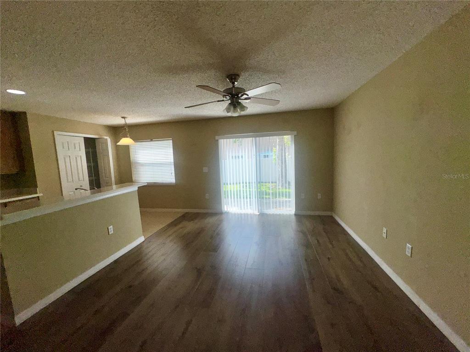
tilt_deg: -6.5
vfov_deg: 85.7
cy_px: 176
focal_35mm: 14
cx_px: 235
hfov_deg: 102.1
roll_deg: +2.3
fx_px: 190
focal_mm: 2.22
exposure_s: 1/779
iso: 32
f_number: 2.2
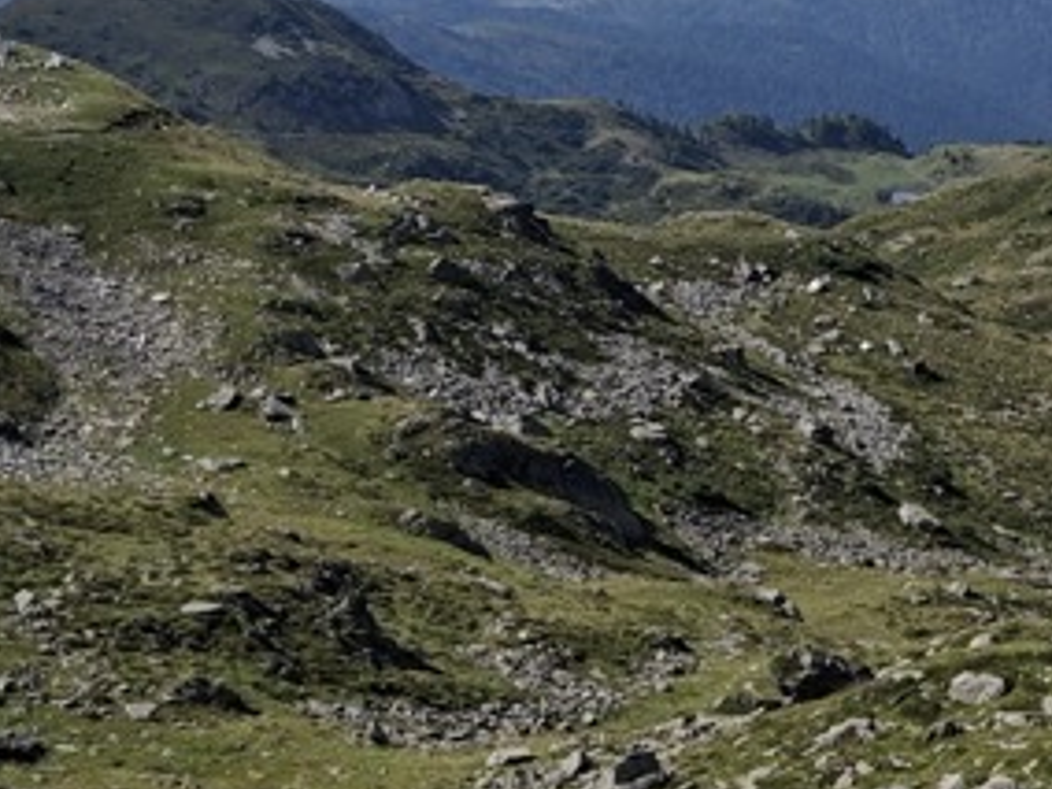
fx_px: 2735
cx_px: 1022
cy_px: -133
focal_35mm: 90
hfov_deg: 21.1
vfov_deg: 15.8
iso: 25
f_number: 1.8
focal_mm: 4.69
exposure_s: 1/1136
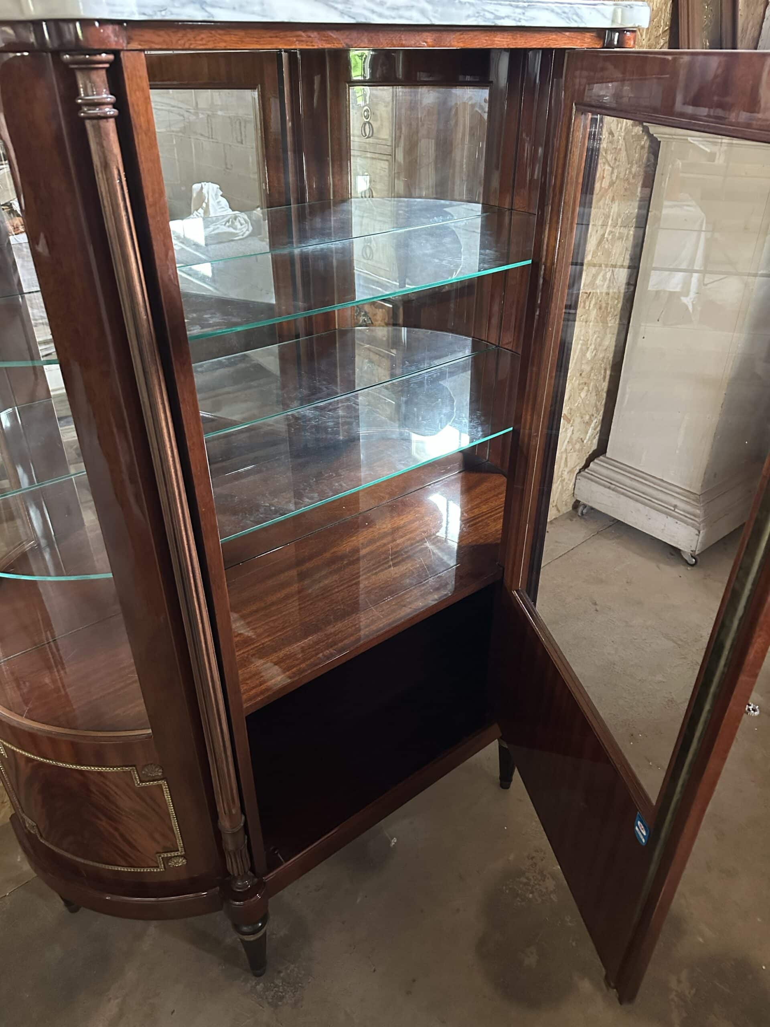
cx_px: 385
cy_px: 514
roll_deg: -0.3
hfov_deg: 56.8
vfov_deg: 71.6
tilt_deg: -31.3
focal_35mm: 24
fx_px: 712
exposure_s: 1/33
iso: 800
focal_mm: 6.86
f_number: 1.78
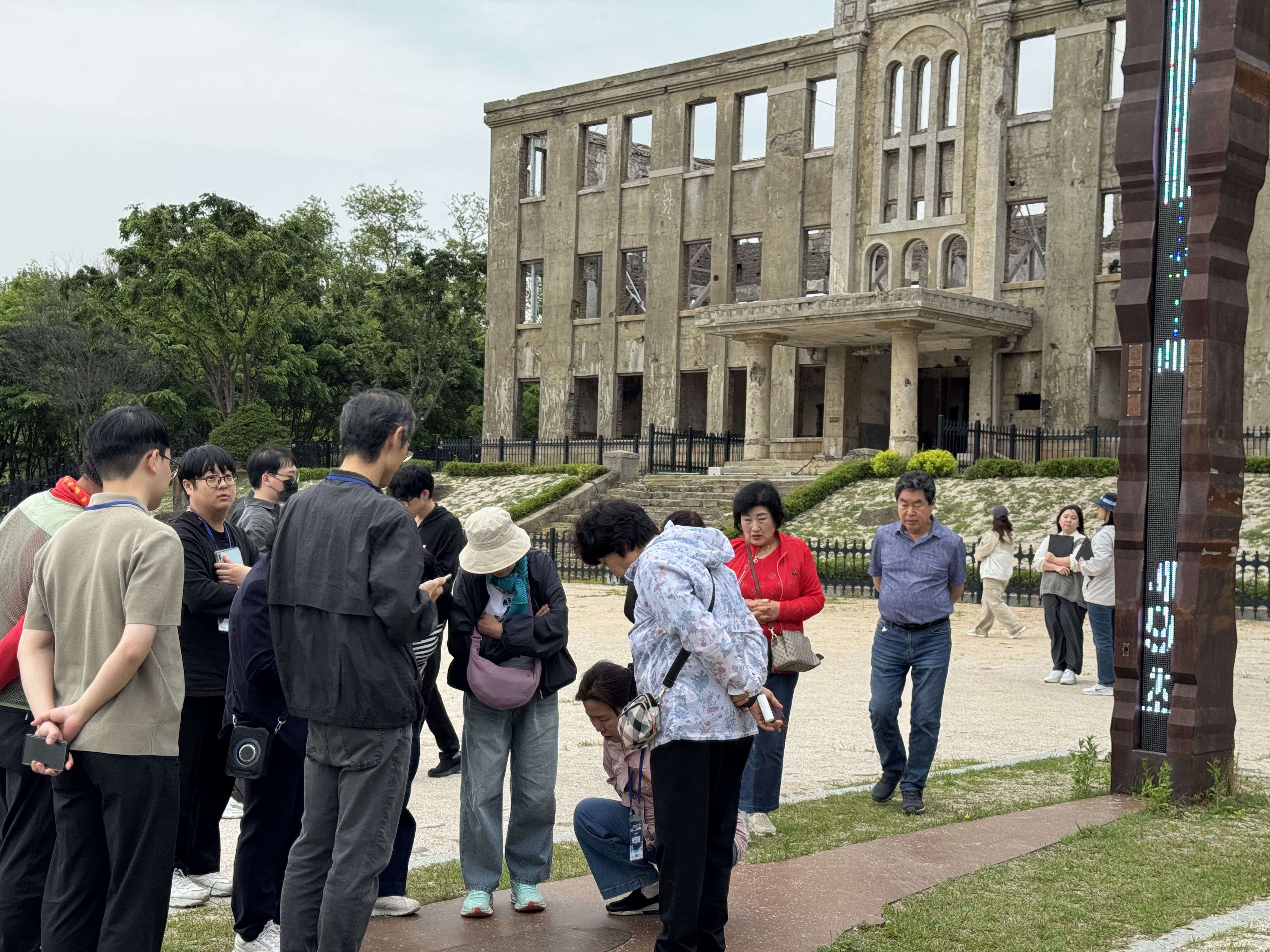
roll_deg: -1.7
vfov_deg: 30.3
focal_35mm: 48
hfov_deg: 39.7
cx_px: 635
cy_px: 476
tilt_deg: +1.6
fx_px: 1761
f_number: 1.78
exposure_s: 1/507
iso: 64
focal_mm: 6.76
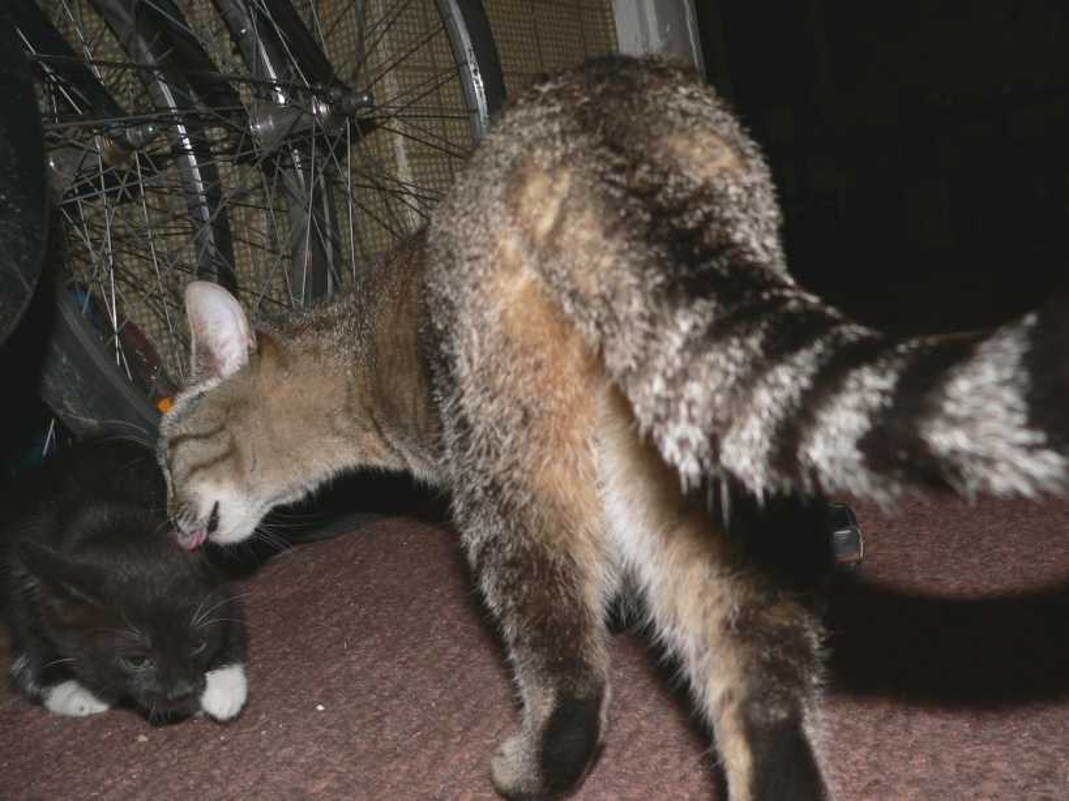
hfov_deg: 51.4
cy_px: 400
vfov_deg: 39.6
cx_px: 534
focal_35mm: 36
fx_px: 1112
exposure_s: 1/60
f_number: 2.8
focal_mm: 6
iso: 100
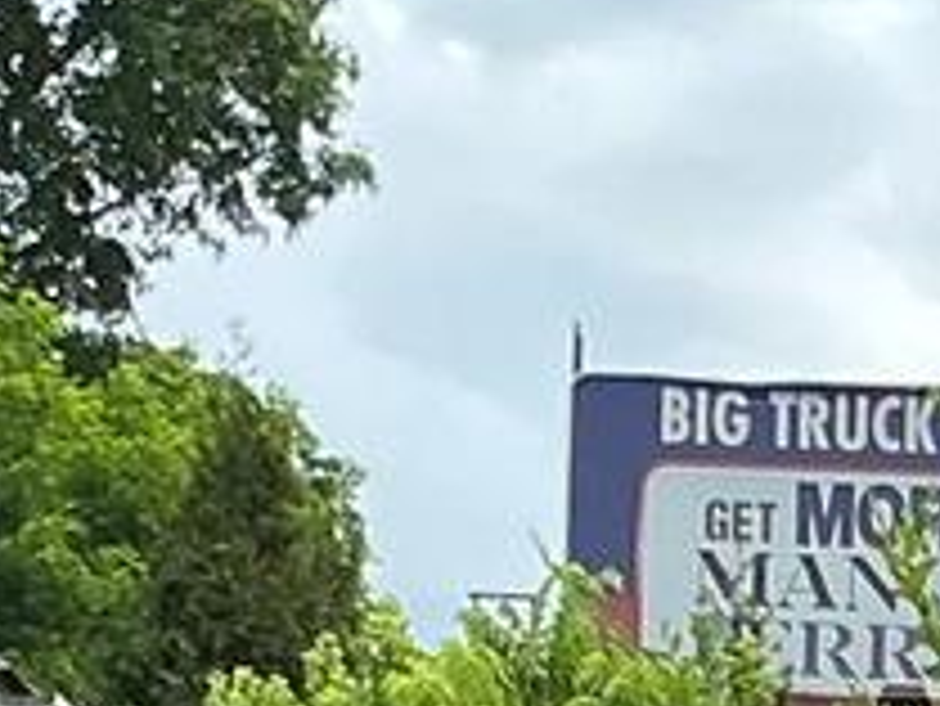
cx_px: 1115
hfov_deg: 9.8
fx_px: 5434
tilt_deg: -2.3
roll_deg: -2.0
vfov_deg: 6.6
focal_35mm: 200
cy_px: 2289
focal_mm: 3
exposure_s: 1/683
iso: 25
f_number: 1.8
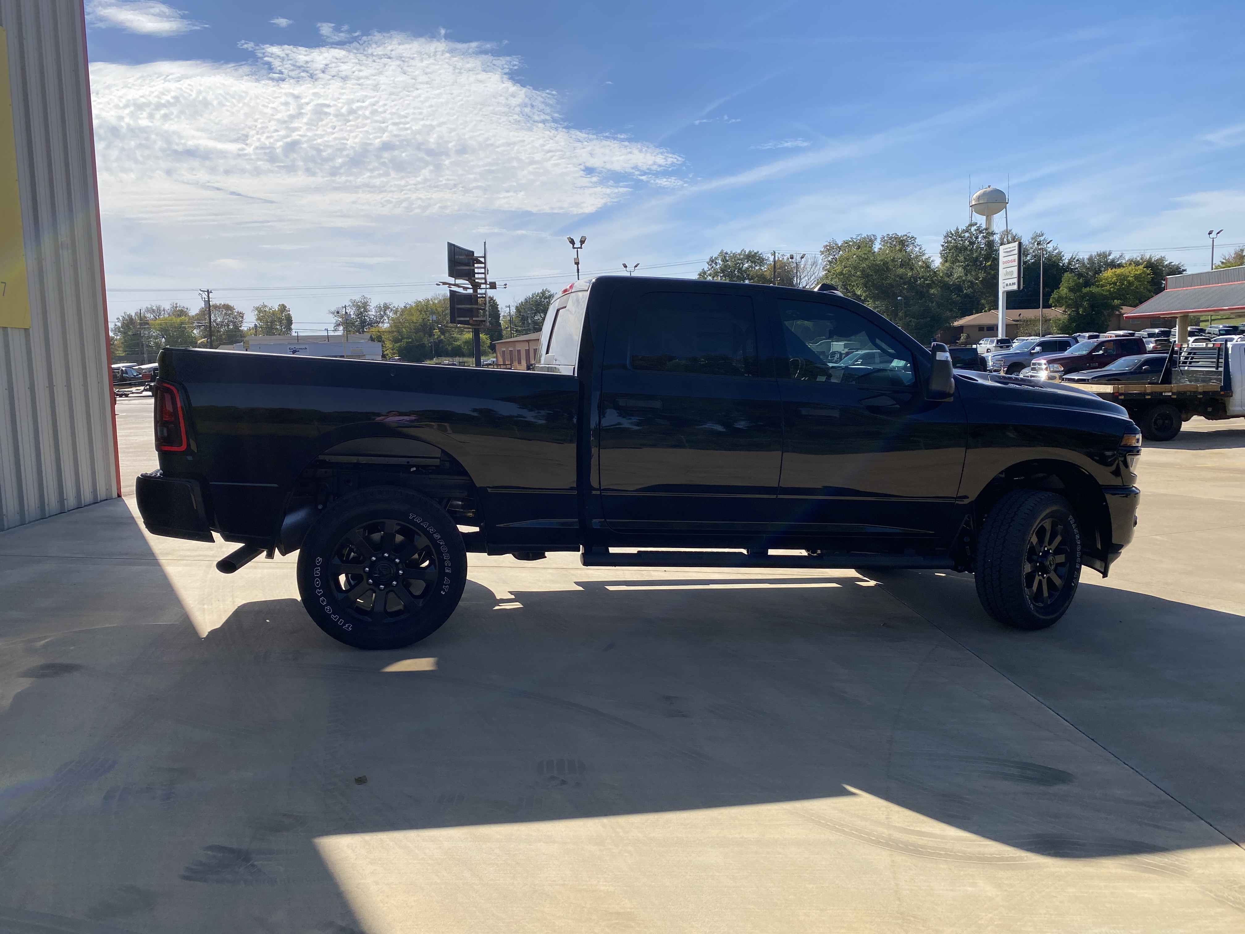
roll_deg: +2.3
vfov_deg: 53.1
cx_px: 622
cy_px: 467
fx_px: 935
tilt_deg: -6.9
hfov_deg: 67.3
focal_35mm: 26
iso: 32
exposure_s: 1/4608
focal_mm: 4.25
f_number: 1.8
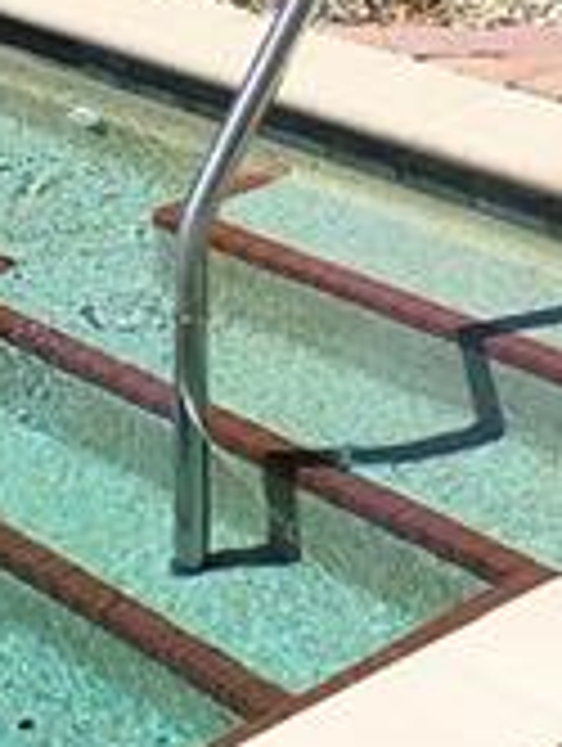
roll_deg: -0.3
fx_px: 2893
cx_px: 31
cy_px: -243
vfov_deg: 14.1
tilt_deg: -9.6
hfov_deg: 11.0
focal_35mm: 134
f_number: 2.2
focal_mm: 4.15
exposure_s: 1/1972
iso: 25
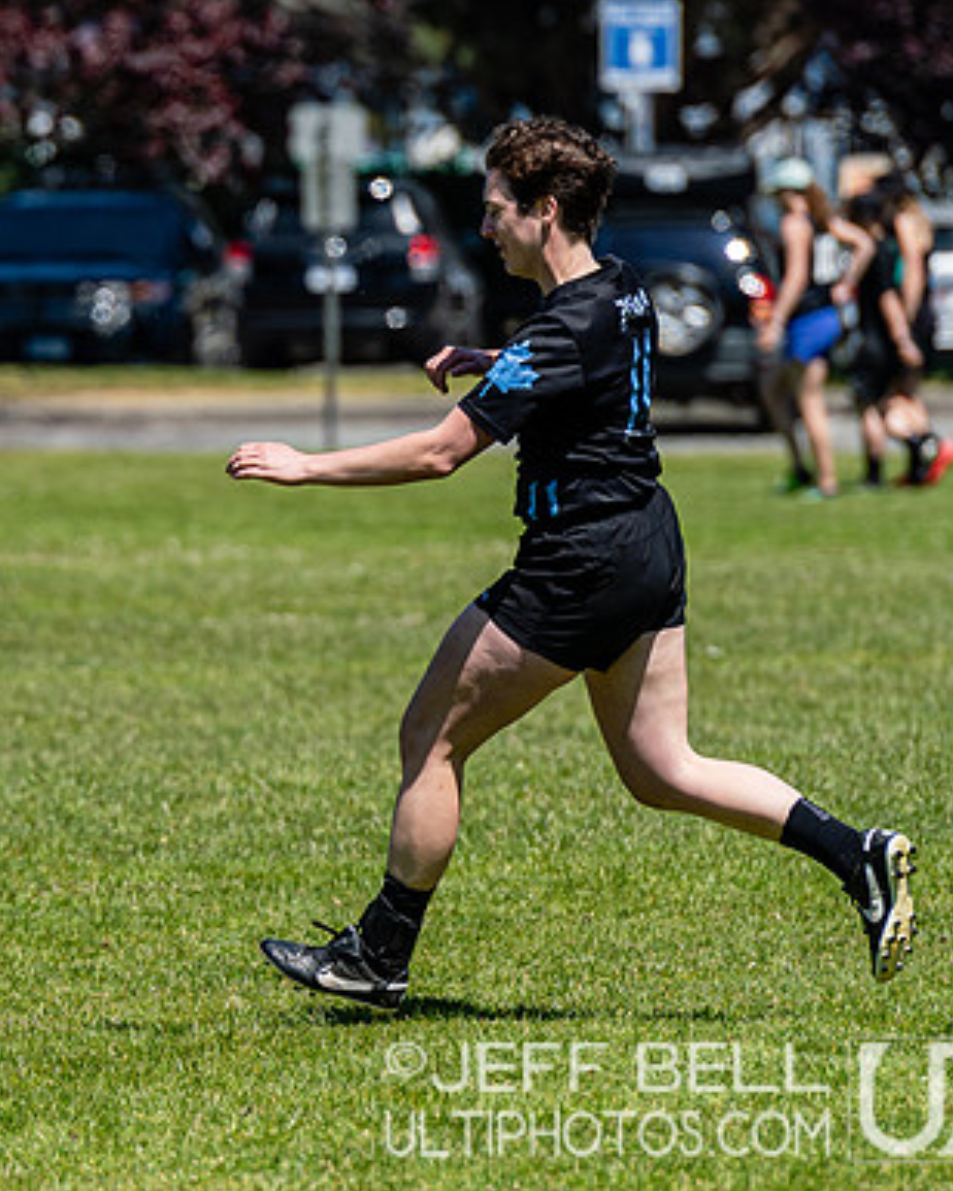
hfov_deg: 2.8
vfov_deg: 3.5
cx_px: -100
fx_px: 19638
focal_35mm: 557
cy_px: 591
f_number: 4
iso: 100
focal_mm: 200
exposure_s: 1/2000
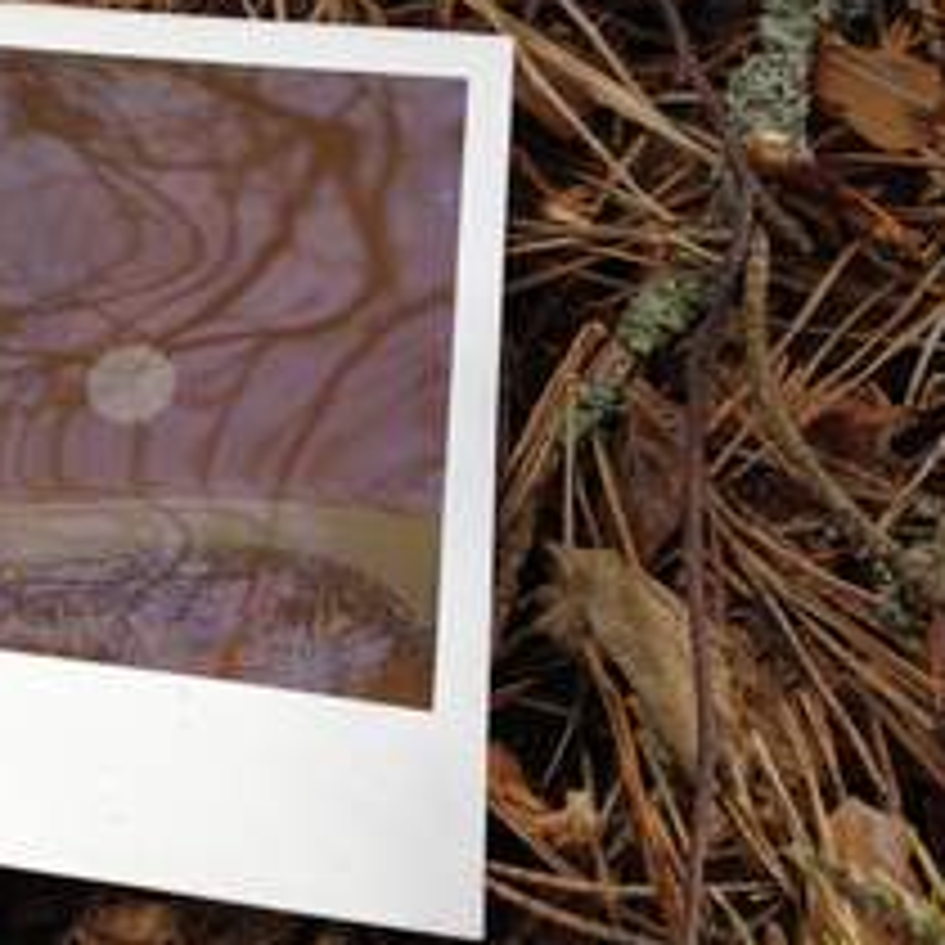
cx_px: 36
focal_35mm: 62
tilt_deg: -46.5
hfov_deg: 26.5
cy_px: 394
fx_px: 1915
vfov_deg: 27.7
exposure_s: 1/120
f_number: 2.4
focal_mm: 4.28
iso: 50
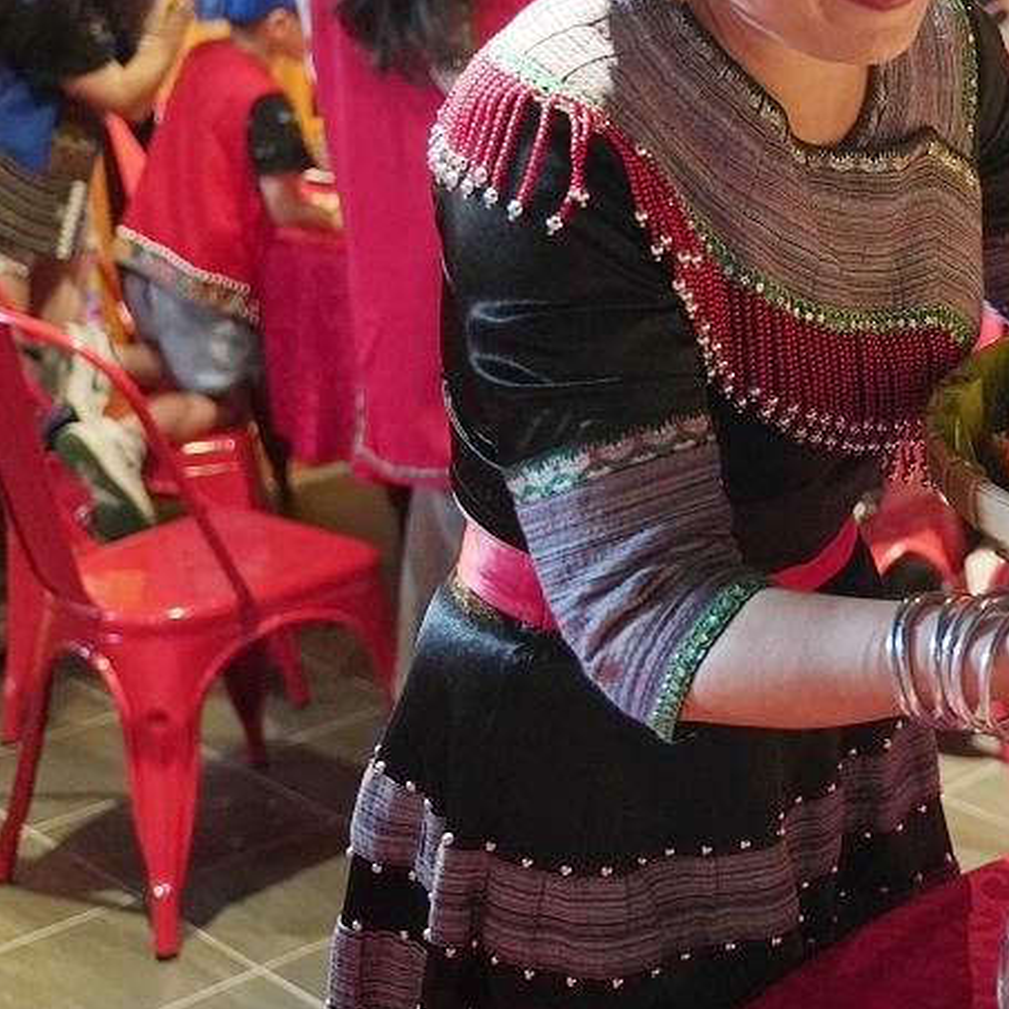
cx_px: 1248
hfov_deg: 22.5
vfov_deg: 24.3
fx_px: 2308
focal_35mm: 70
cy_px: 228
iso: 5000
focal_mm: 31
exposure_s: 1/160
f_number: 2.8
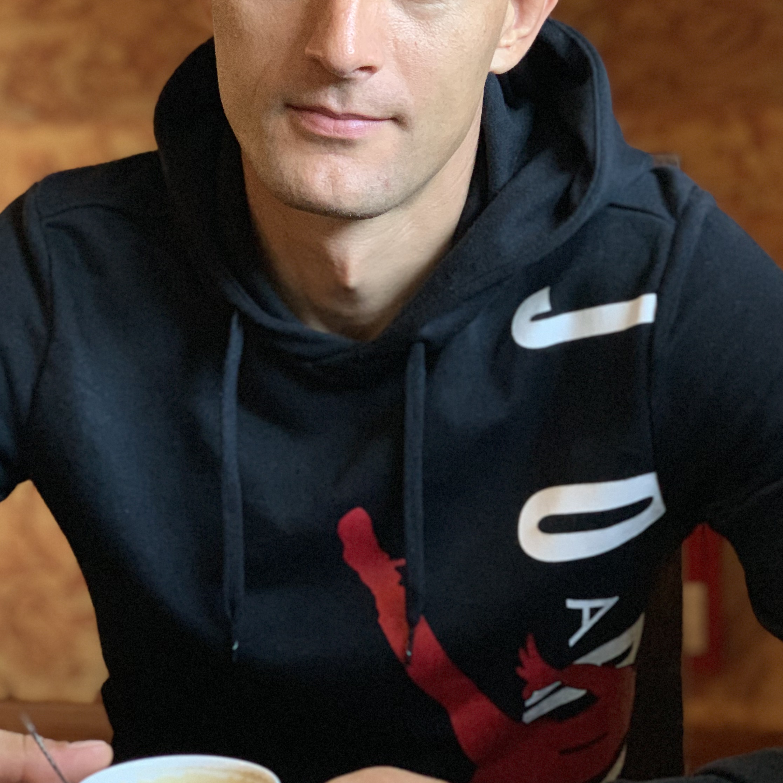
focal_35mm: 83
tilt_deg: -3.6
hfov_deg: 20.9
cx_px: 356
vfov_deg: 20.8
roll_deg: +1.4
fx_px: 2124
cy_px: 271
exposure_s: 1/50
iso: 250
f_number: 2.4
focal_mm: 6
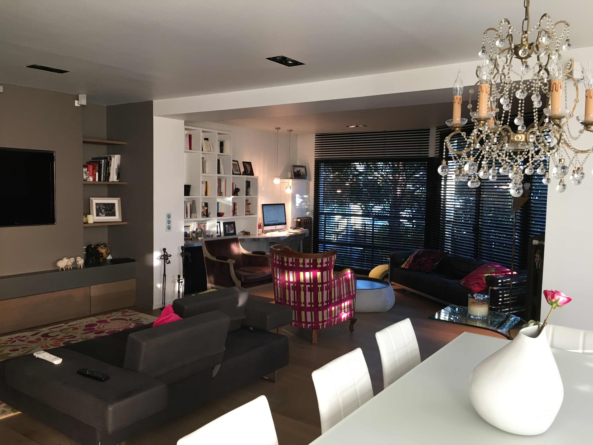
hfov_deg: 61.7
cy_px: 222
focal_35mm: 29
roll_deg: -1.3
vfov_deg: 48.2
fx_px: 497
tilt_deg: -4.7
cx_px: 296
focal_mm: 4.15
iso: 50
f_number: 2.2
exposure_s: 1/33
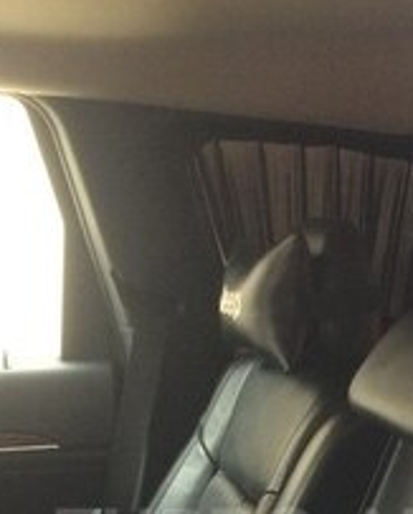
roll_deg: -2.9
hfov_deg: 22.2
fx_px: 1052
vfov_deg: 25.8
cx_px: 251
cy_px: 537
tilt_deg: -23.0
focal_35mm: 69
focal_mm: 4.15
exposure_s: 1/33
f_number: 2.2
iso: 250
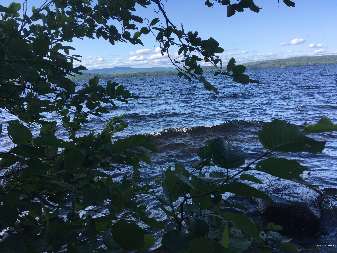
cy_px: 126
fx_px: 282
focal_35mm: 29
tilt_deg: -8.5
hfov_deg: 61.7
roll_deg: +2.7
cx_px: 168
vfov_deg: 48.2
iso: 25
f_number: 2.2
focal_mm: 4.15
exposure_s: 1/785
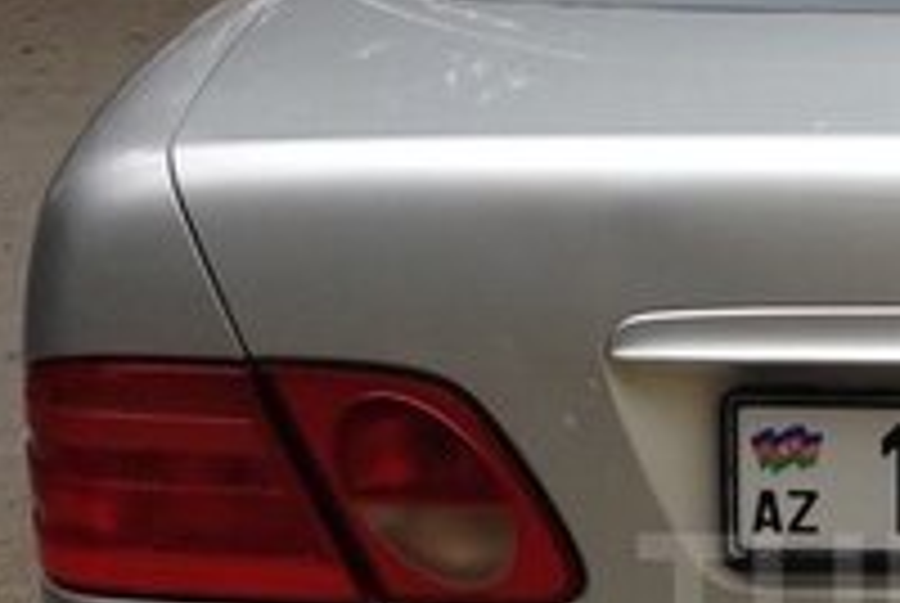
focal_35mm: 113
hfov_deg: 17.2
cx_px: 1098
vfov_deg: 12.0
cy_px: 601
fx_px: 2829
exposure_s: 1/235
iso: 50
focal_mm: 4.12
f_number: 2.4
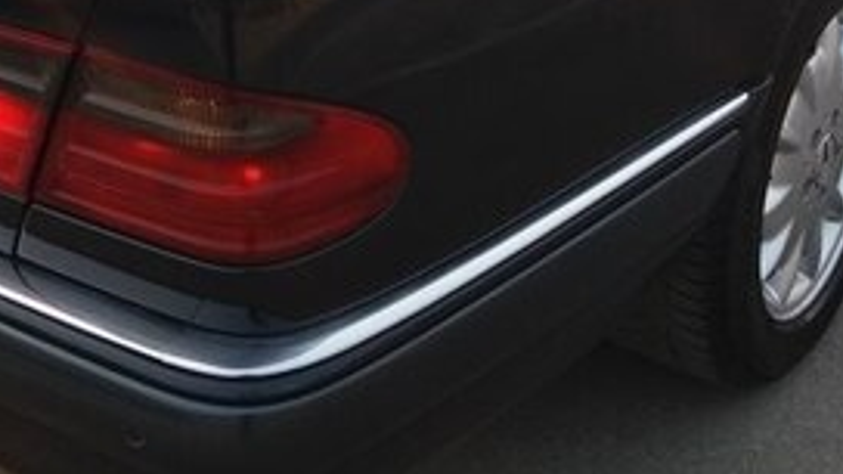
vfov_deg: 15.2
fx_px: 1654
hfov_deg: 28.6
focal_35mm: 74
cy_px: -218
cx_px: 375
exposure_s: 1/269
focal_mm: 3.7
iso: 64
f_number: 1.9
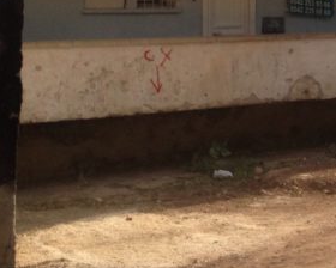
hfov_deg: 14.5
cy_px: -73
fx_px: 1243
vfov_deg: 12.0
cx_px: 479
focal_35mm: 125
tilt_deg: +0.4
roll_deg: +1.5
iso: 50
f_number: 2.4
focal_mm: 4.28
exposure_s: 1/849
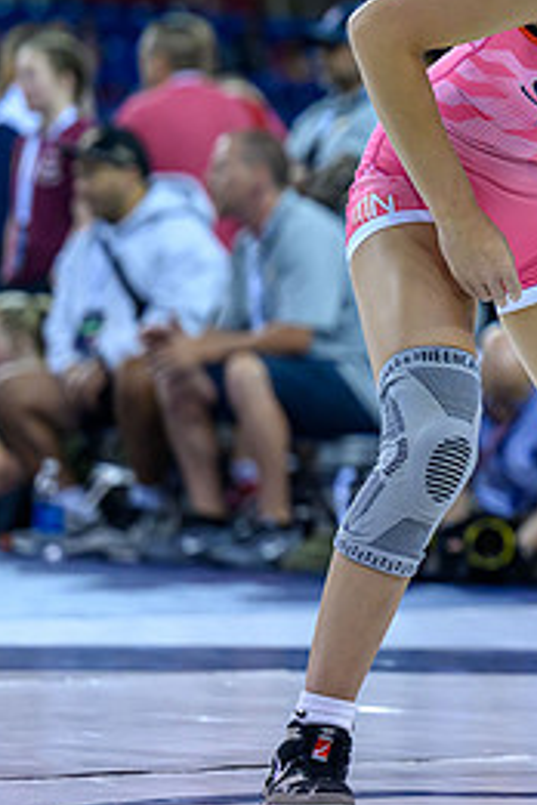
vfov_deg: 7.4
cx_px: 728
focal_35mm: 280
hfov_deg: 4.9
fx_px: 6265
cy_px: 252
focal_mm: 110
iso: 2000
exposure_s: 1/800
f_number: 2.8
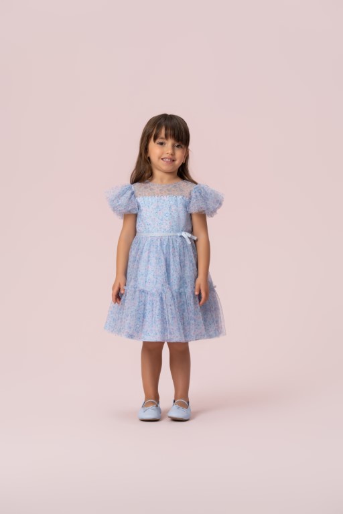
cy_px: 257
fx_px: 1358
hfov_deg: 14.4
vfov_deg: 21.5
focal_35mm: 95
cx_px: 172
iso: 100
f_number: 7.1
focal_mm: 95
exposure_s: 1/125
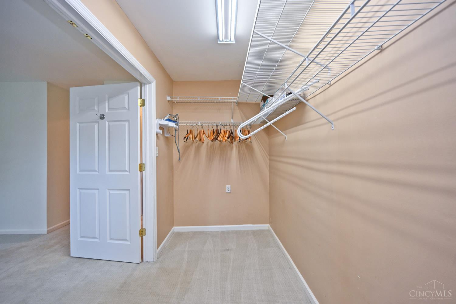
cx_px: 228
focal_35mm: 14
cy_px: 152
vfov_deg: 81.2
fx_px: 177
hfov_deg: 104.3
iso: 320
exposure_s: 1/60
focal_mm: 14
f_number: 4
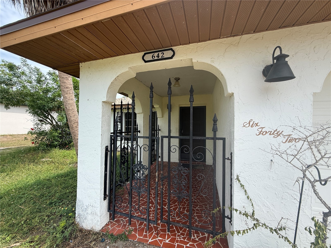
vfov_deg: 85.7
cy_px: 124
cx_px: 166
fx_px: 134
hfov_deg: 102.1
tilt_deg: +2.5
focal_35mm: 14
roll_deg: -0.6
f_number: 2.2
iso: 50
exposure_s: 1/779
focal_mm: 2.22
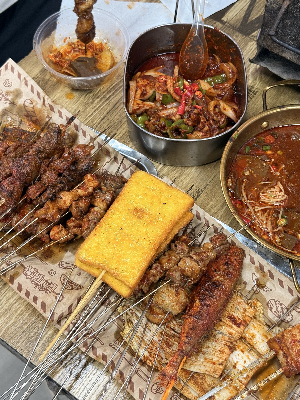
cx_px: 150
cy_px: 200
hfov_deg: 30.3
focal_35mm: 48
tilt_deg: -60.5
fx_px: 555
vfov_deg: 39.7
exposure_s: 1/50
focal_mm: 6.76
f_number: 1.78
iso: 125
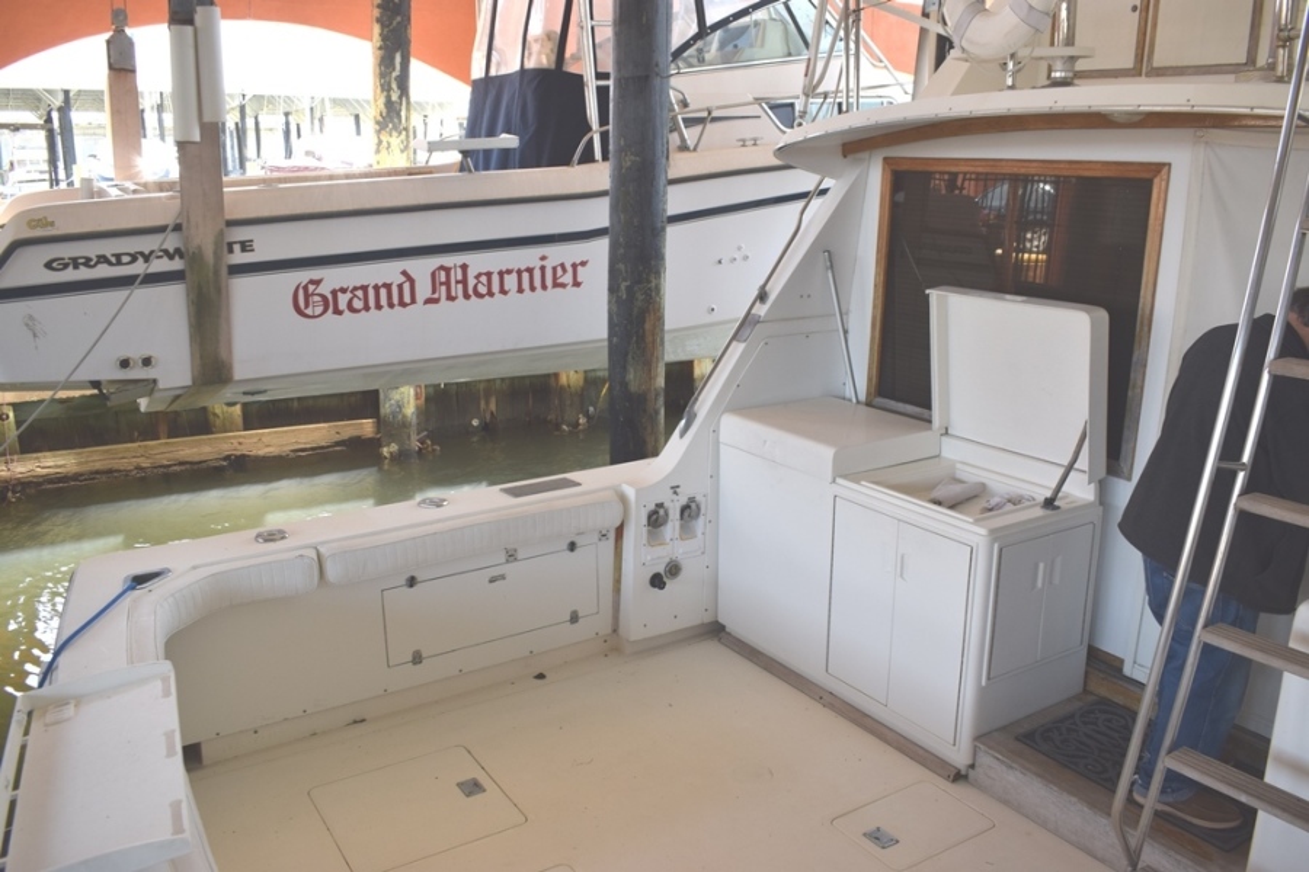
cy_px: 436
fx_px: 1091
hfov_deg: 61.9
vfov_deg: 43.6
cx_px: 654
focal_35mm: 30
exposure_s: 1/160
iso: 400
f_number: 7.1
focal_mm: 20
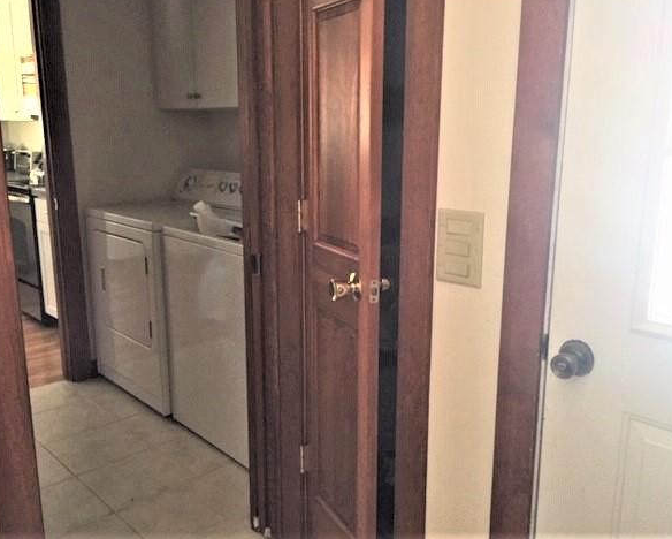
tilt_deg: -12.1
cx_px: 336
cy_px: 265
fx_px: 617
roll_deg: +0.7
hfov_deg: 57.1
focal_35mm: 31
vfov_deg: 47.2
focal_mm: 4.15
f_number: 2.2
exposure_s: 1/30
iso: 200
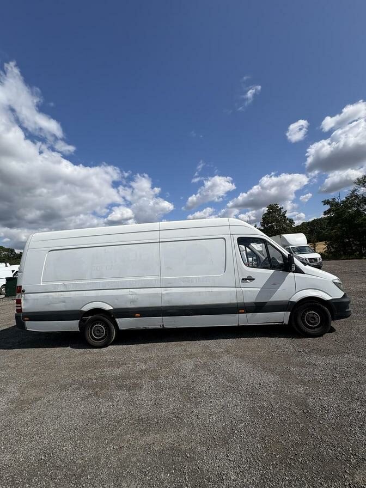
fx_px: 197
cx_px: 183
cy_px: 244
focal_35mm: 14
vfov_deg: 102.1
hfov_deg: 85.7
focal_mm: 2.22
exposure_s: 1/4630
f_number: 2.2
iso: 50
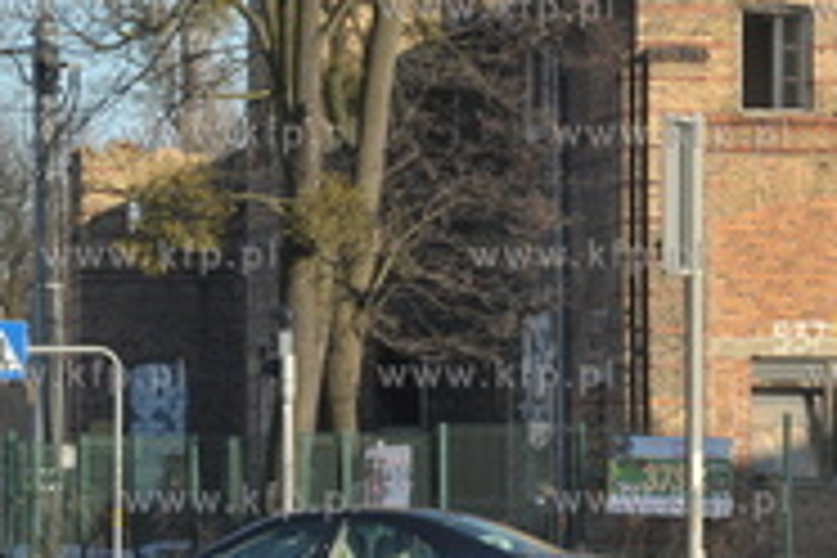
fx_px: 4905
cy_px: 194
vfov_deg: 6.5
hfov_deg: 9.7
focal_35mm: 211
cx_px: 828
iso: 400
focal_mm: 98
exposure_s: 1/640
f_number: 9
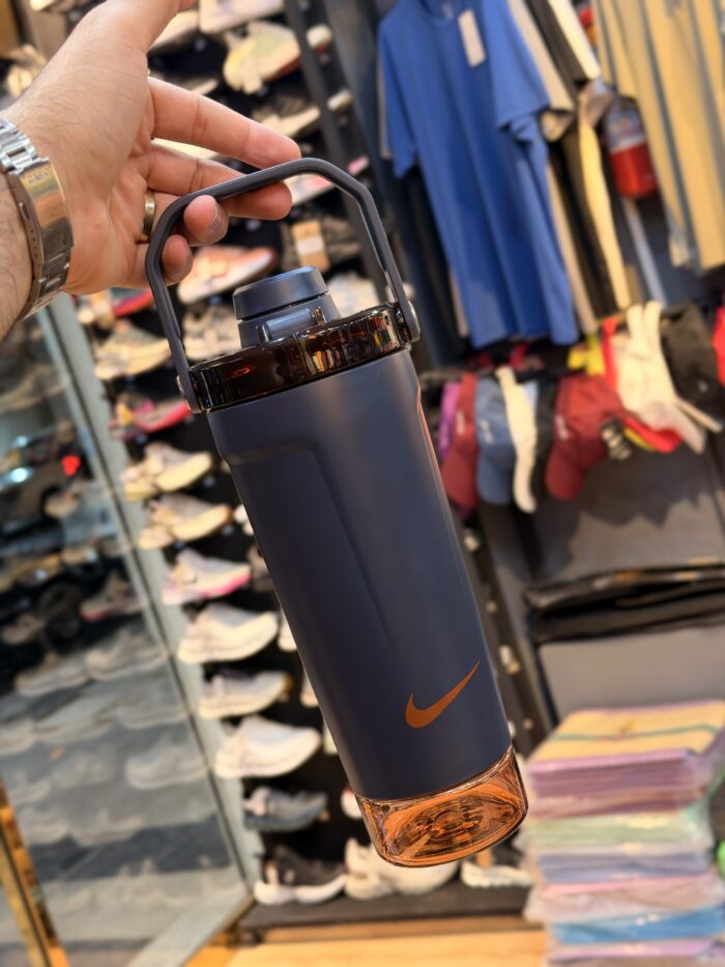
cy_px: 484
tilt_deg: -7.5
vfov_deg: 39.7
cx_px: 362
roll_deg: +18.0
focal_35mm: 48
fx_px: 1340
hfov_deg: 30.3
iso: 160
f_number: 1.78
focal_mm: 6.76
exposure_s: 1/100
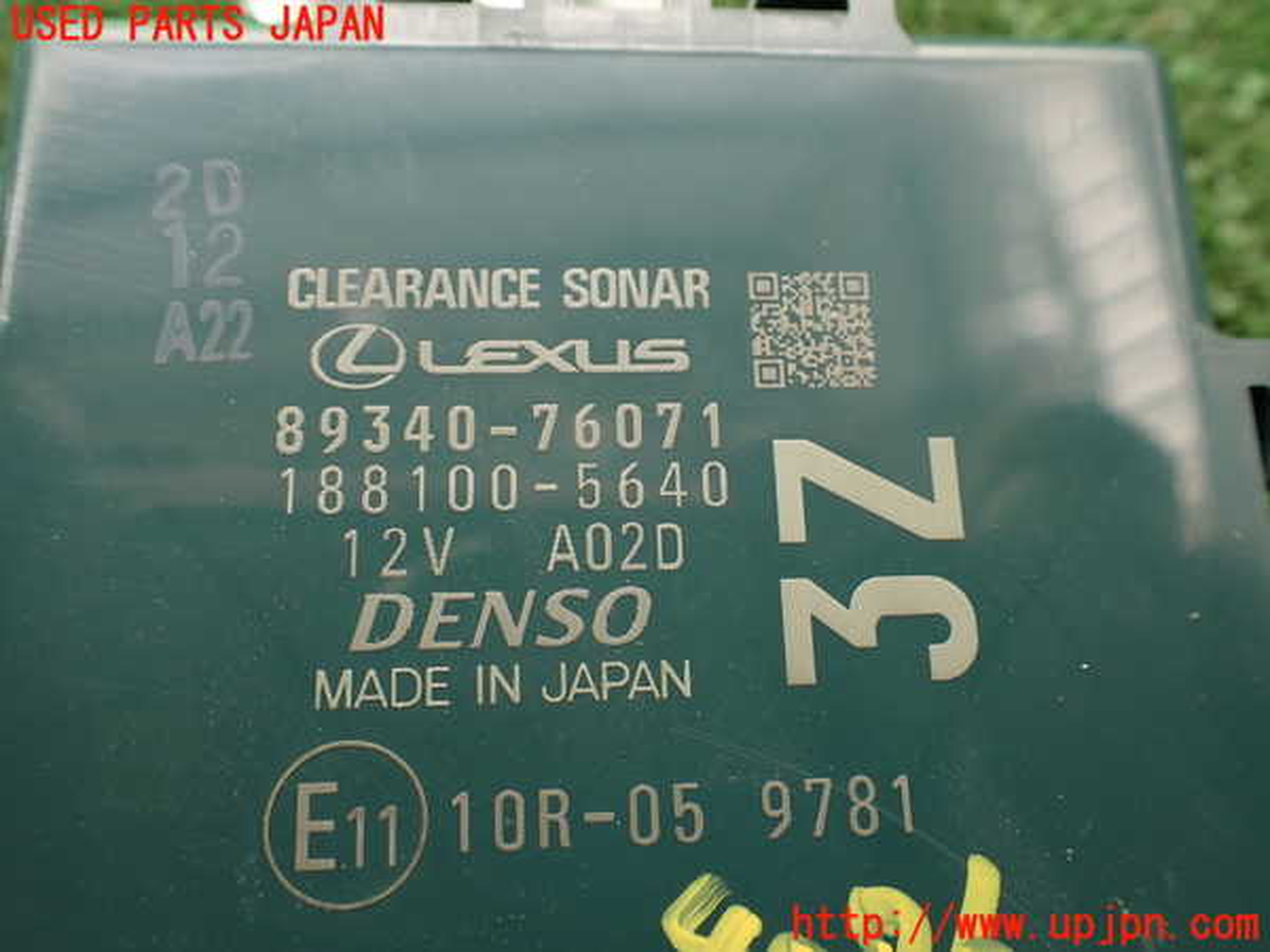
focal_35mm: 30
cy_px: 476
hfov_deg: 60.0
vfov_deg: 46.8
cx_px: 635
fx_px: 1101
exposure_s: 1/125
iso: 200
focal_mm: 5.4
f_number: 2.3
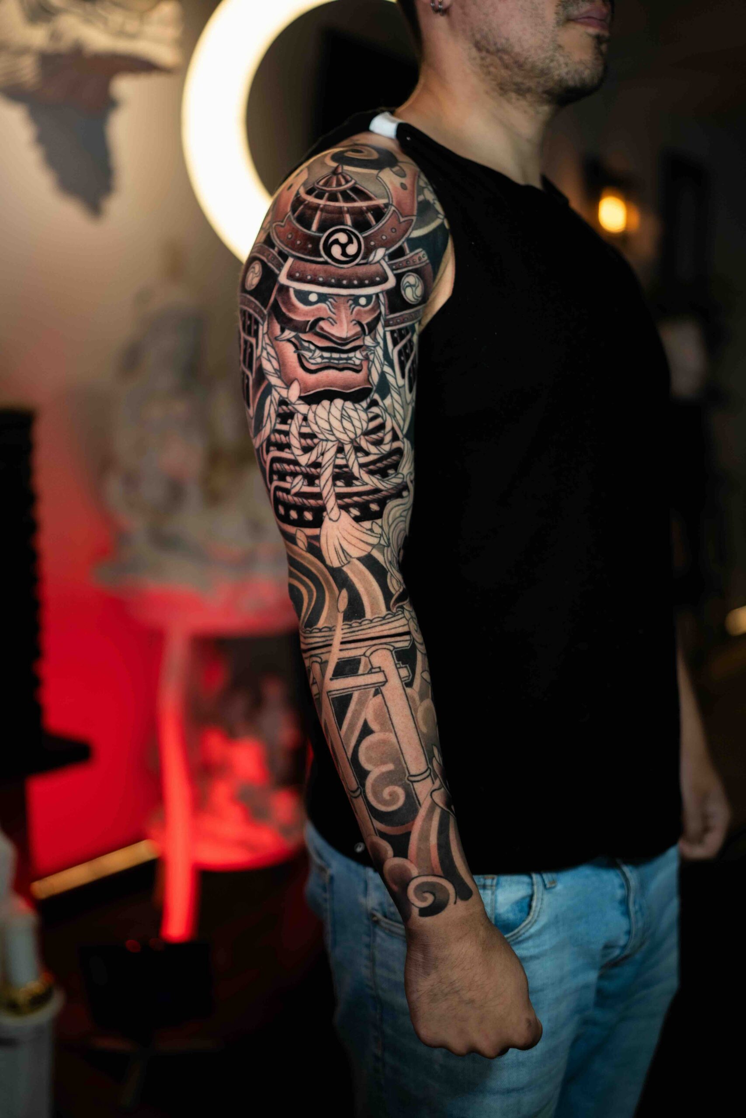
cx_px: 373
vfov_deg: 54.4
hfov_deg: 37.9
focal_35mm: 35
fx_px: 1088
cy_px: 559
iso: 320
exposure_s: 1/640
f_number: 1.4
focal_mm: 35
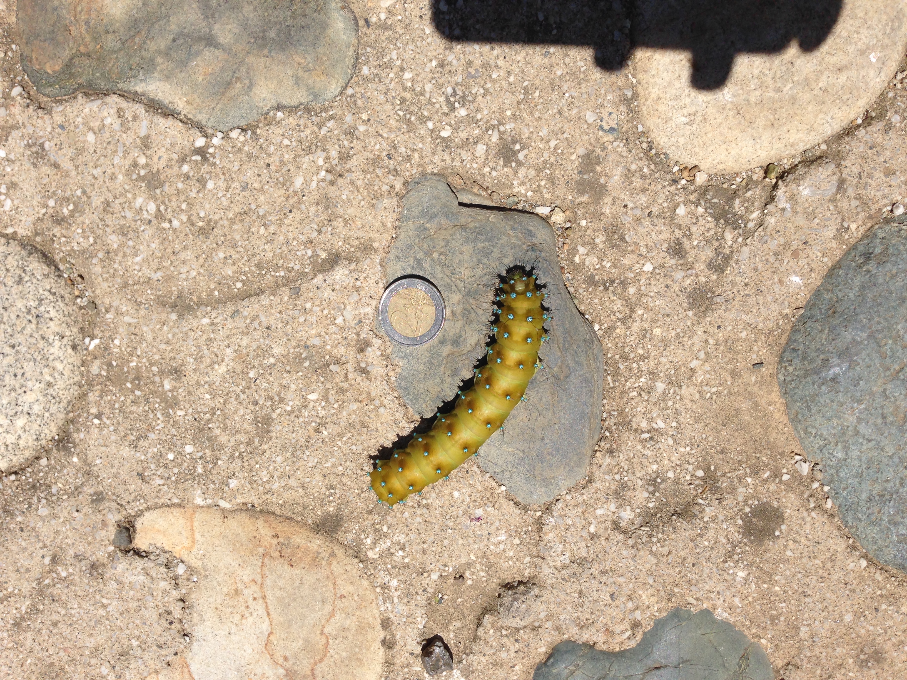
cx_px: 454
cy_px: 340
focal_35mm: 33
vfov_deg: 42.9
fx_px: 865
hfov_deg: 55.4
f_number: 2.4
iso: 50
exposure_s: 1/3390
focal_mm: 4.12
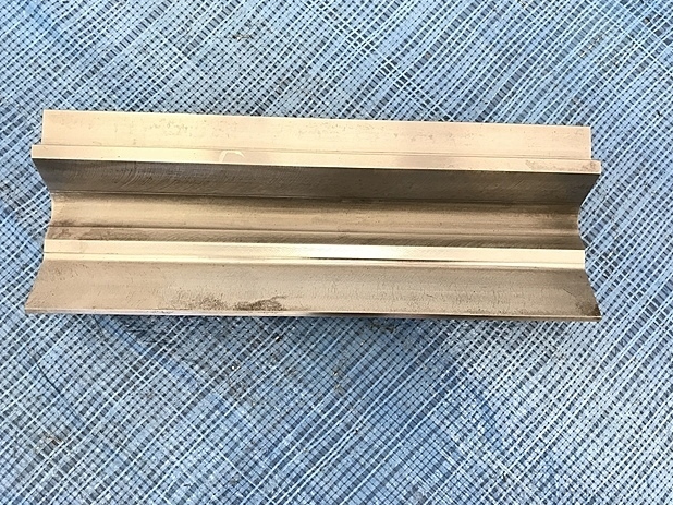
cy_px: 245
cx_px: 336
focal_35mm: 29
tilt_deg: -84.4
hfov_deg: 61.7
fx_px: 564
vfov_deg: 48.2
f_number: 1.8
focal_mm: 3.99
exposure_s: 1/30
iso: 25
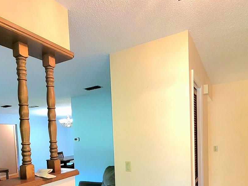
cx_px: 96
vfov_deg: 49.9
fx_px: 186
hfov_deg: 66.5
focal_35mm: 26
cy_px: 148
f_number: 2.2
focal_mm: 2.2
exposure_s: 1/60.2
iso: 320
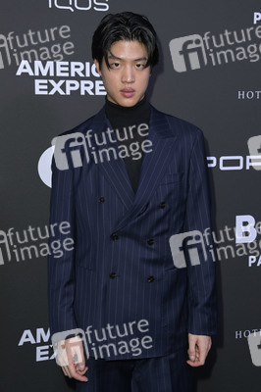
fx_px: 632
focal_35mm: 58
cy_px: 196
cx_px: 130
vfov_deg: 34.5
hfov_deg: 23.3
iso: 1000
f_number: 5.6
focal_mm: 58
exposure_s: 1/250
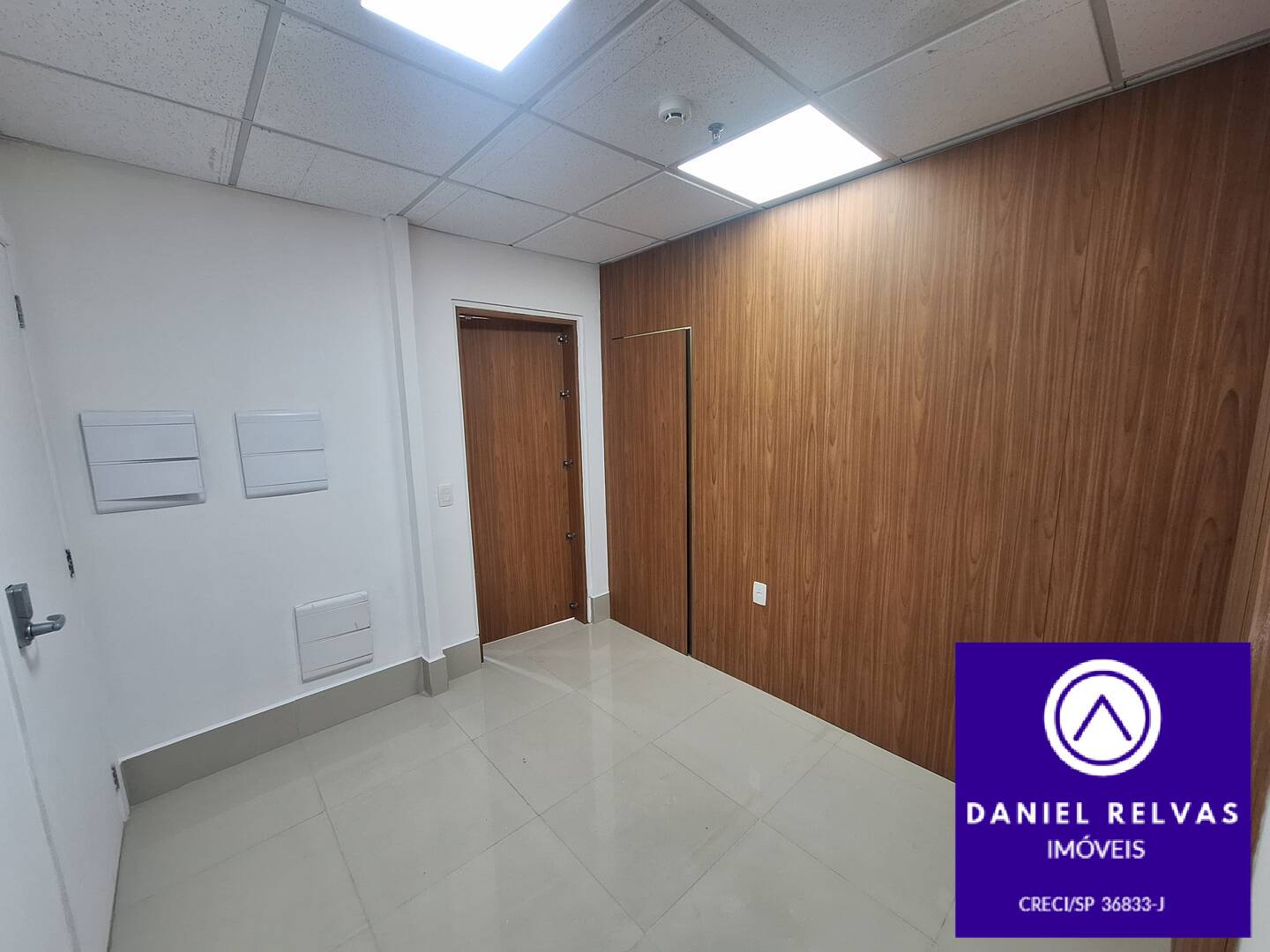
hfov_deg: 106.2
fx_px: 477
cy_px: 476
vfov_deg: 89.9
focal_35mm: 13
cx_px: 635
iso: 100
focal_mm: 1.74
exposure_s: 1/40
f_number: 2.2
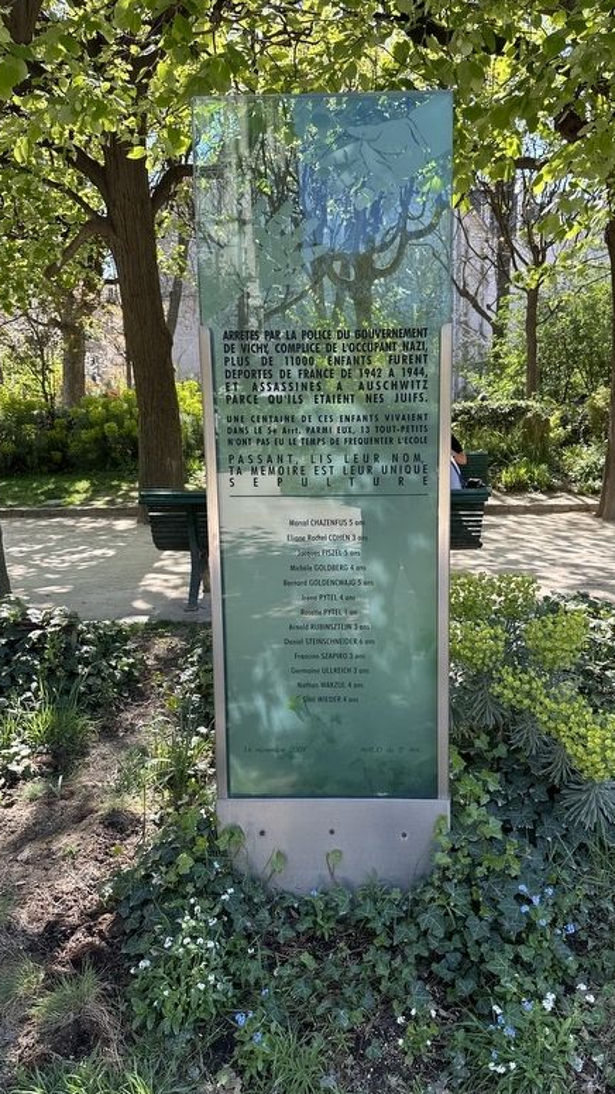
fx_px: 783
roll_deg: -1.0
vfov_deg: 69.9
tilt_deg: -8.5
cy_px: 536
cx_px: 357
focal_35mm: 27
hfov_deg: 42.8
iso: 80
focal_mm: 6.86
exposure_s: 1/694
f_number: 1.78
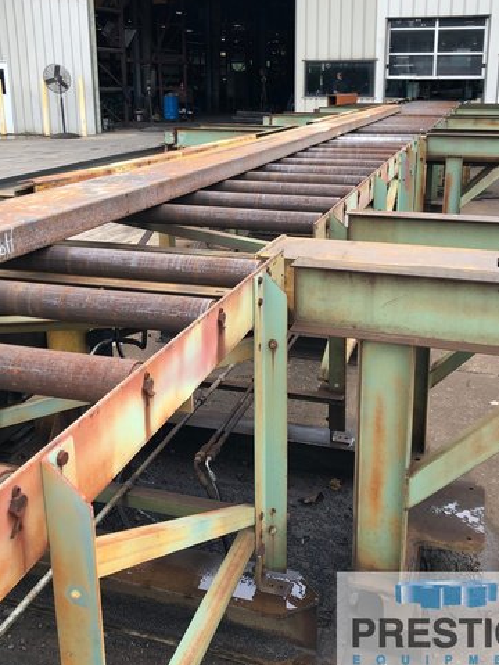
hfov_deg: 40.7
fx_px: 673
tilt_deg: -15.4
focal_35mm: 35
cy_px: 269
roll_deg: +1.6
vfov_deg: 52.3
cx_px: 266
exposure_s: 1/296
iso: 20
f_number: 1.8
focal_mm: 3.99
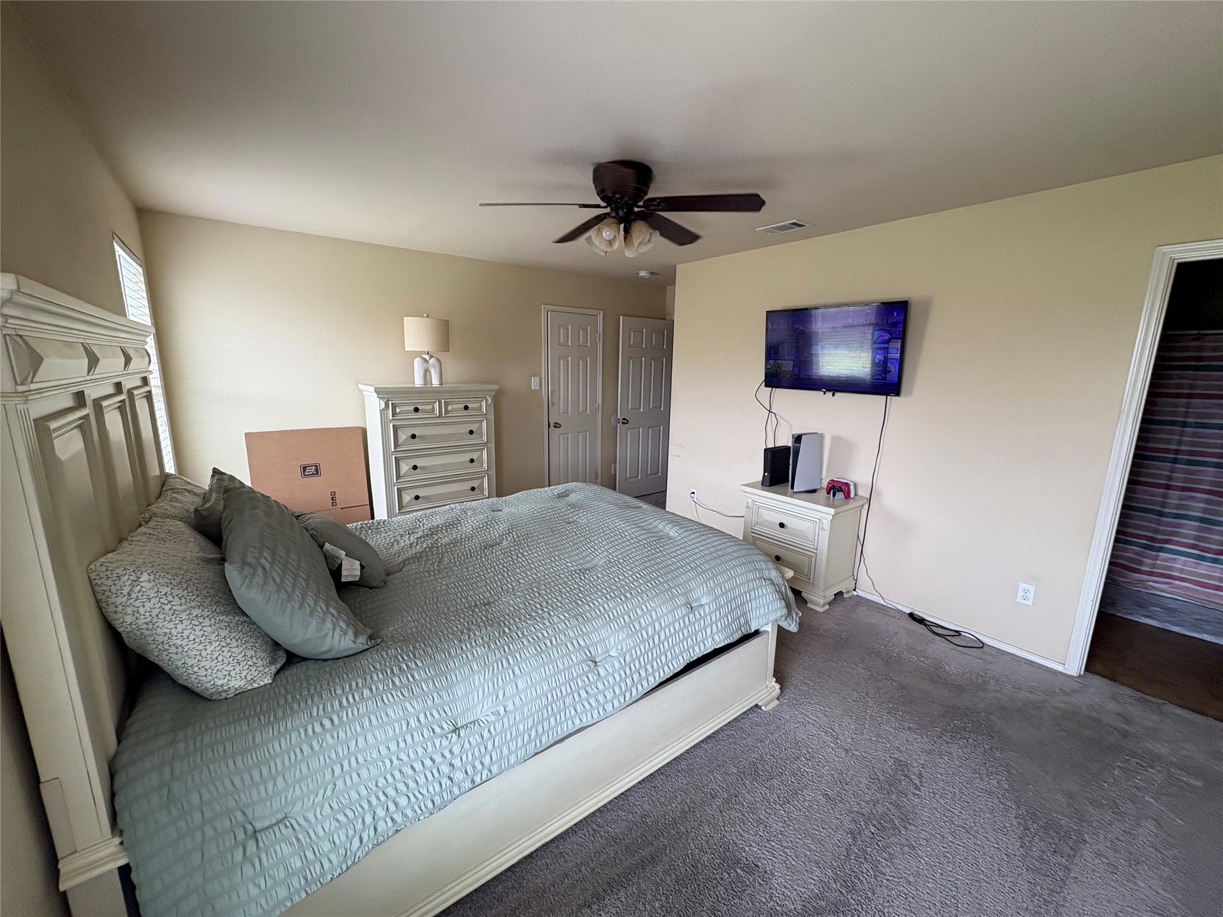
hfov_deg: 102.1
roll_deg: -0.7
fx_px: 495
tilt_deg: -10.7
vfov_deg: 85.7
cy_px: 458
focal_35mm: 14
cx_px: 612
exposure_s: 1/120
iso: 125
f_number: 2.2
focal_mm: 2.22
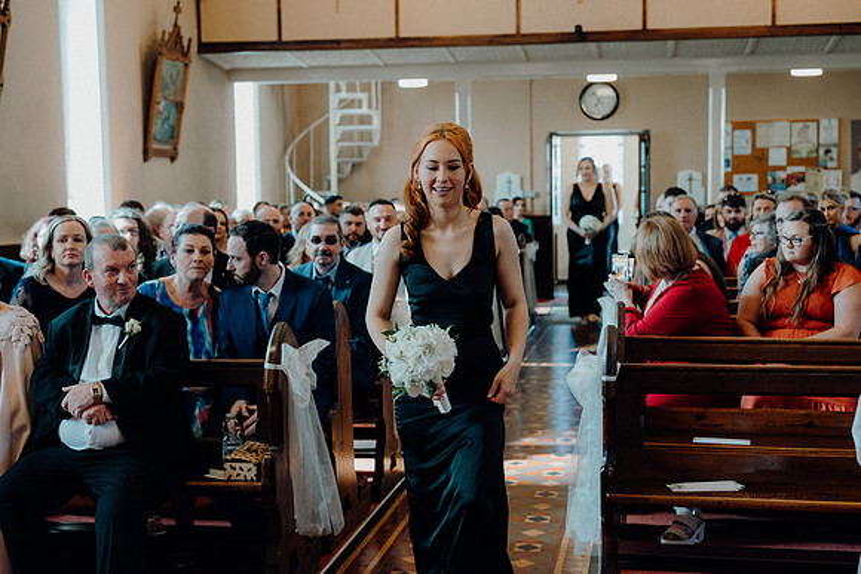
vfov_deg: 26.5
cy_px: 287
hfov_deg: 38.9
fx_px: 1220
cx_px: 430
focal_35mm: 51
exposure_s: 1/200
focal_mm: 51
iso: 2500
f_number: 3.5
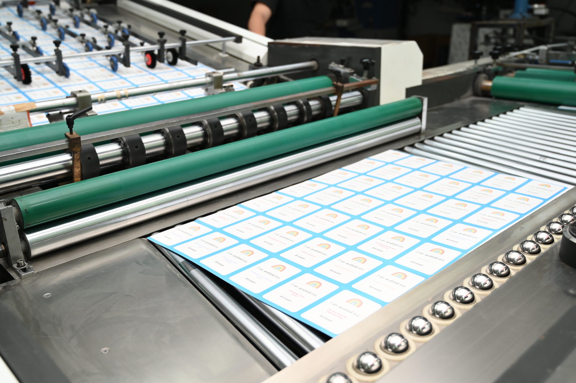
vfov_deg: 39.4
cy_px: 192
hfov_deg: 56.5
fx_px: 536
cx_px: 288
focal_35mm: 34
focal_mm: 33.5
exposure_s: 1/125
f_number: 4
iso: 160
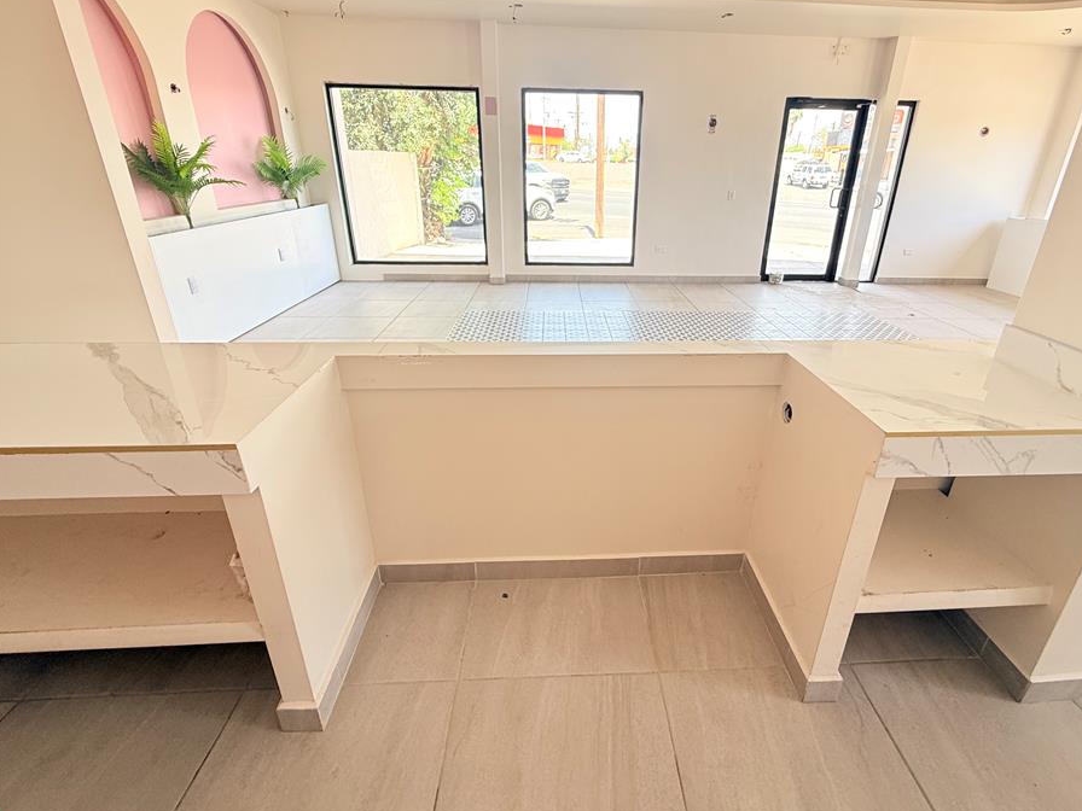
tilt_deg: -19.9
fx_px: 500
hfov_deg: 94.2
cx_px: 591
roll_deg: -0.8
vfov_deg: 77.8
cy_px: 355
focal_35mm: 16
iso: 100
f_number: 2.2
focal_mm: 2.22
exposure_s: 1/99
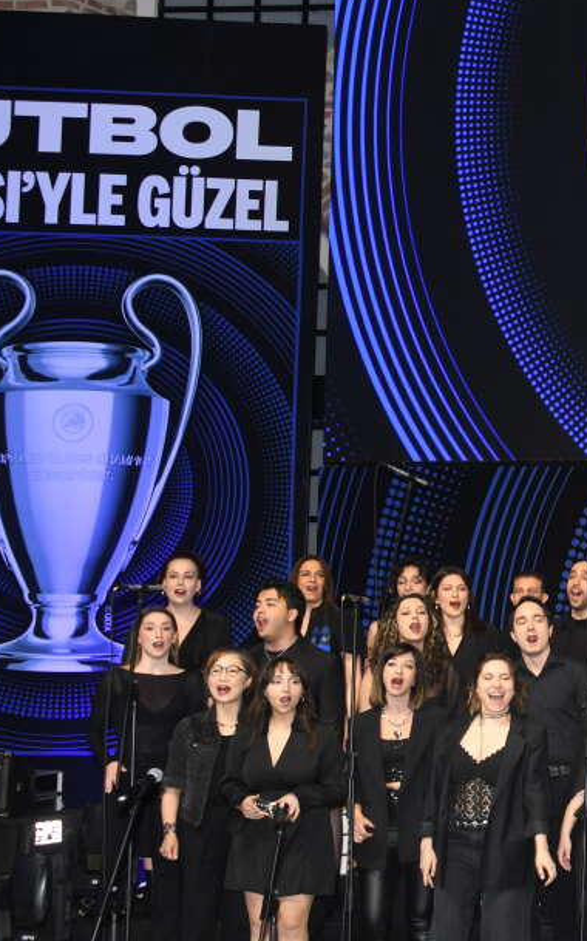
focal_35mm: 75
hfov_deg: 15.6
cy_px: 538
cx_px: 942
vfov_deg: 27.5
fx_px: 1922
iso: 640
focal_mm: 35
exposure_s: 1/60
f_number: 6.3
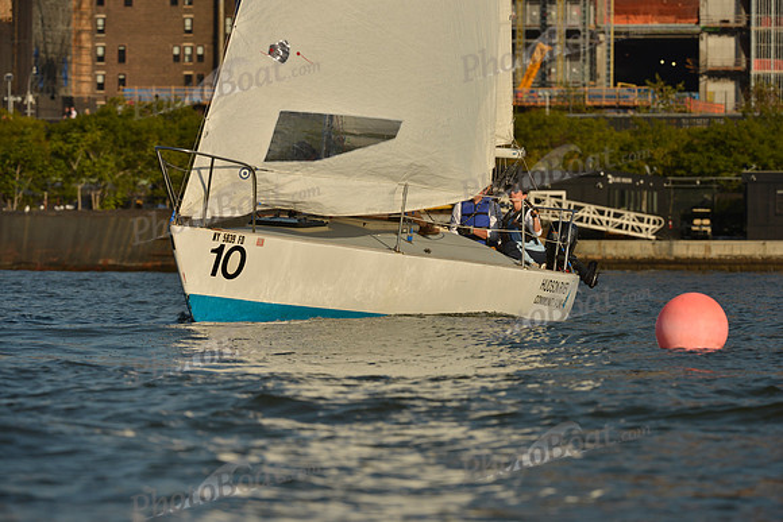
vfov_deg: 4.2
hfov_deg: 6.2
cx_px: 392
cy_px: 261
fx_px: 7179
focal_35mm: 330
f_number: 9
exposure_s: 1/1250
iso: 200
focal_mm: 330
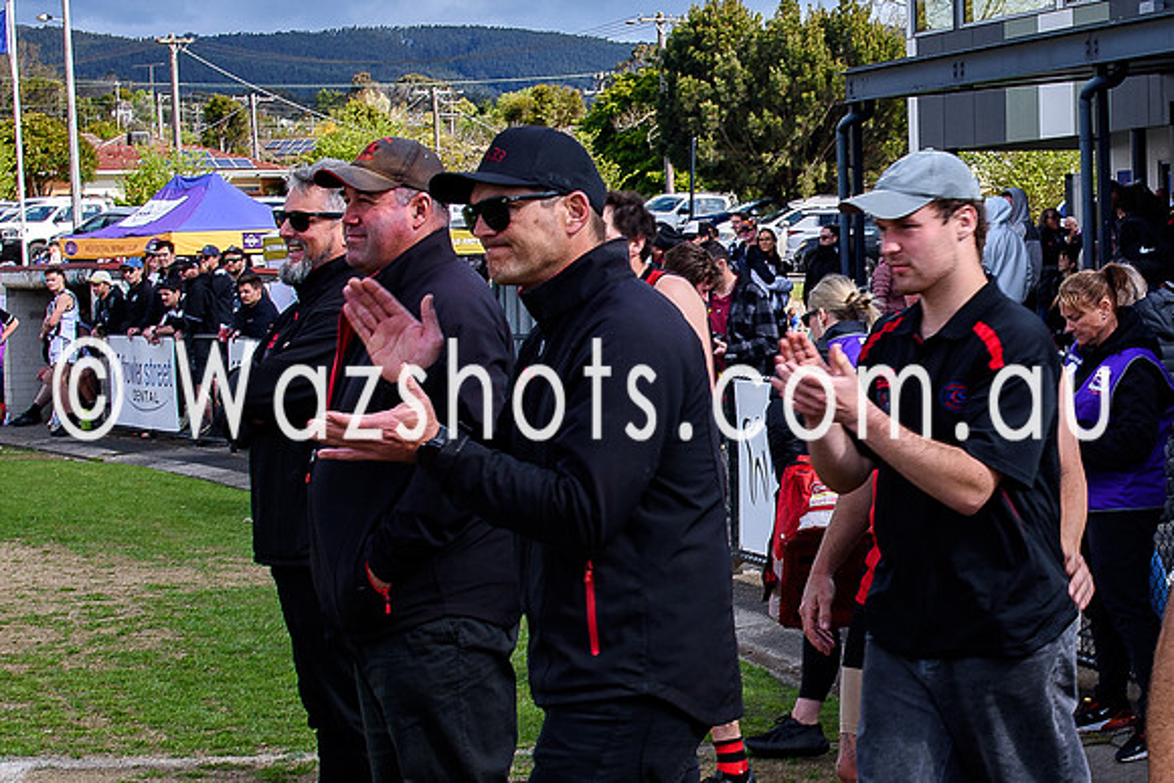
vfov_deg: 14.5
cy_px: 475
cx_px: 1021
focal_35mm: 94
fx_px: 3068
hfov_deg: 21.3
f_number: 8
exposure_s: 1/160
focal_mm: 22
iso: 100
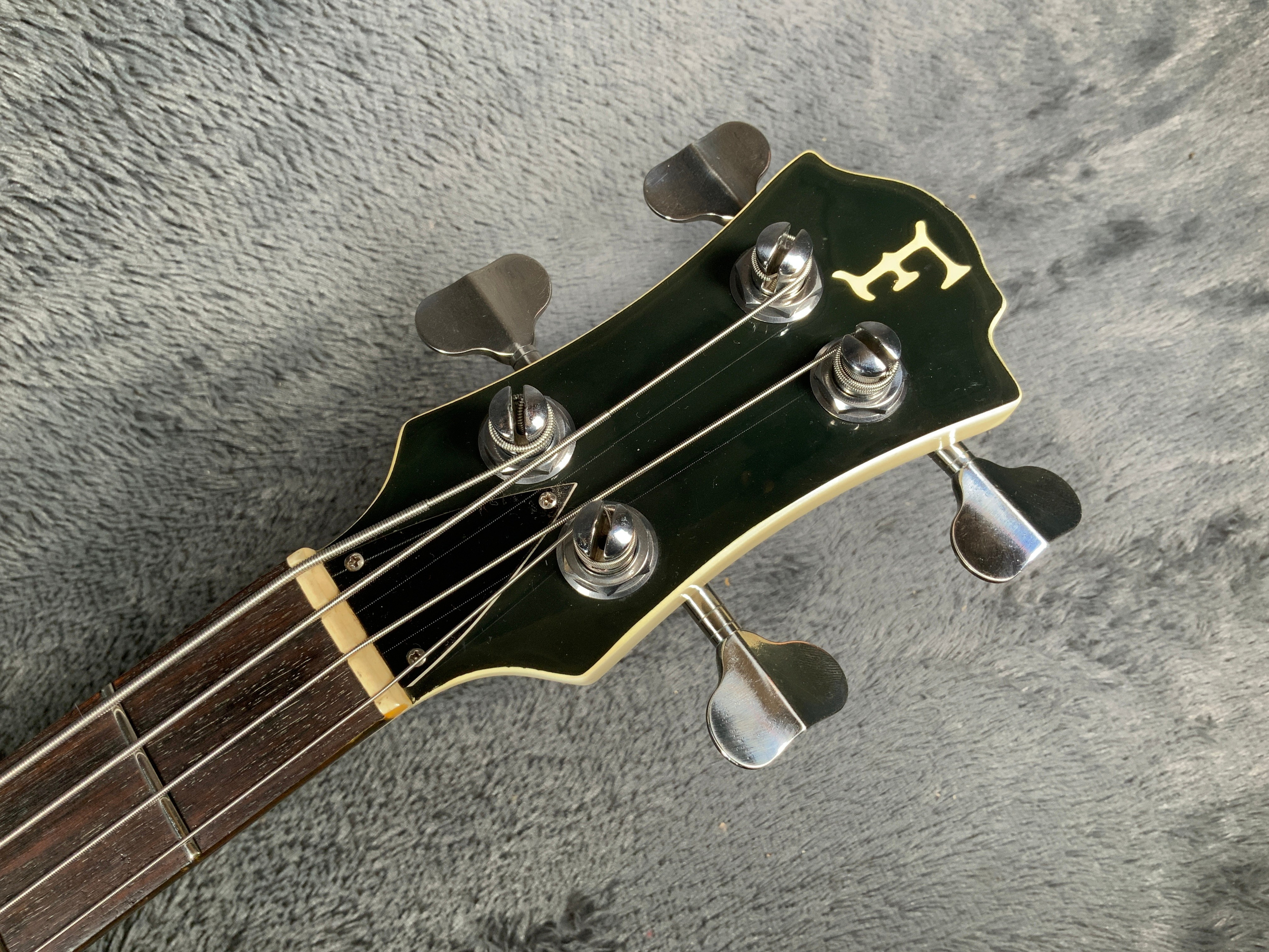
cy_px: 476
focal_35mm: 29
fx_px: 1063
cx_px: 634
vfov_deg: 48.2
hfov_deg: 61.7
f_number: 1.8
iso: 64
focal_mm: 3
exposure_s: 1/104
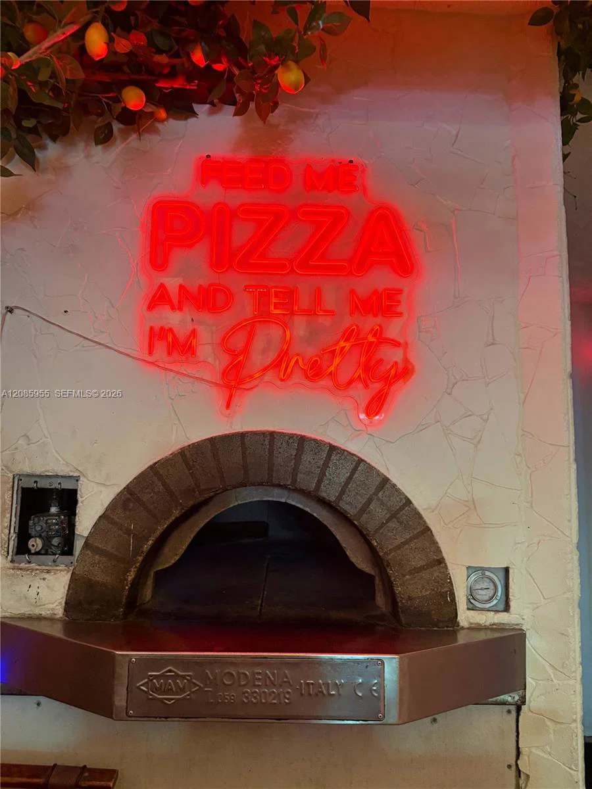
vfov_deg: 71.6
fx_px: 547
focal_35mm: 24
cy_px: 394
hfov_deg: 56.8
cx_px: 296
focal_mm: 6.76
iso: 400
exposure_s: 1/60
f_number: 1.78
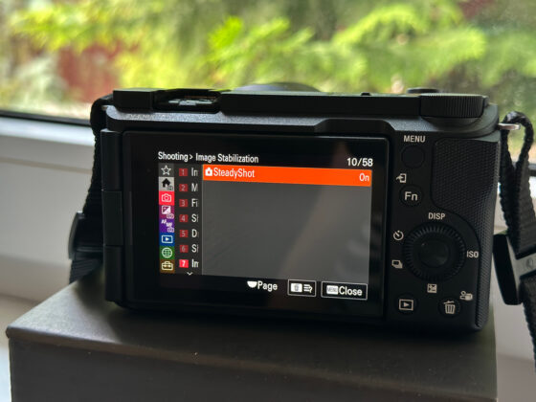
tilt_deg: -12.9
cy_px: 201
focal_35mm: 48
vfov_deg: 30.3
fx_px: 743
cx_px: 268
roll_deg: -0.8
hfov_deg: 39.7
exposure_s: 1/60
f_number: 1.78
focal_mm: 6.86
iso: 250
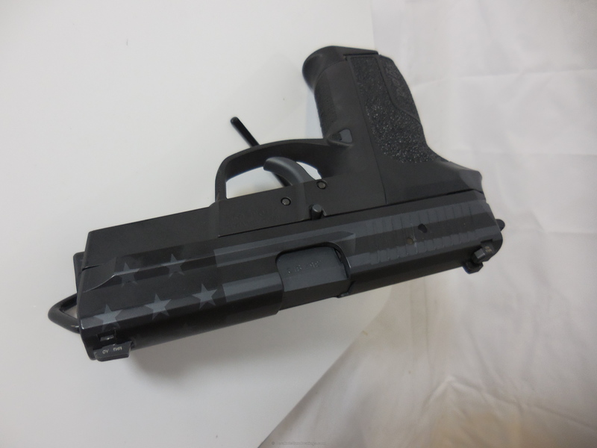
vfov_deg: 49.7
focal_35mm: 28
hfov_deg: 63.4
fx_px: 483
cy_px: 224
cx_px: 298
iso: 250
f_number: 3.5
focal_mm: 5
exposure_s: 1/30
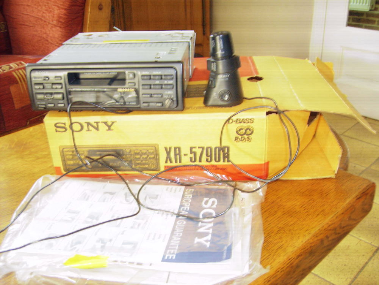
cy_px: 142
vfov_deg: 40.7
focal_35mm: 35
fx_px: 383
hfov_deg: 52.6
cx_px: 190
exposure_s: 1/45
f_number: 2.8
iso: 100
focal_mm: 5.8
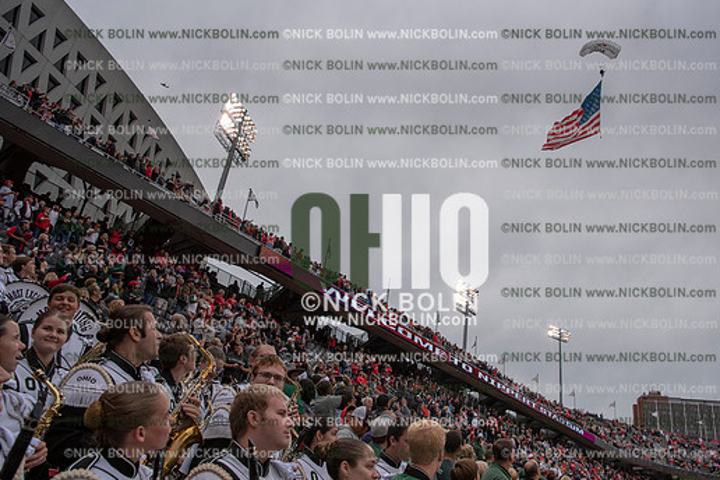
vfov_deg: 47.9
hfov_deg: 67.3
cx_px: 389
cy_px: 260
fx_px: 540
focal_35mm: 27
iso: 250
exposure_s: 1/4000
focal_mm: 24
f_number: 5
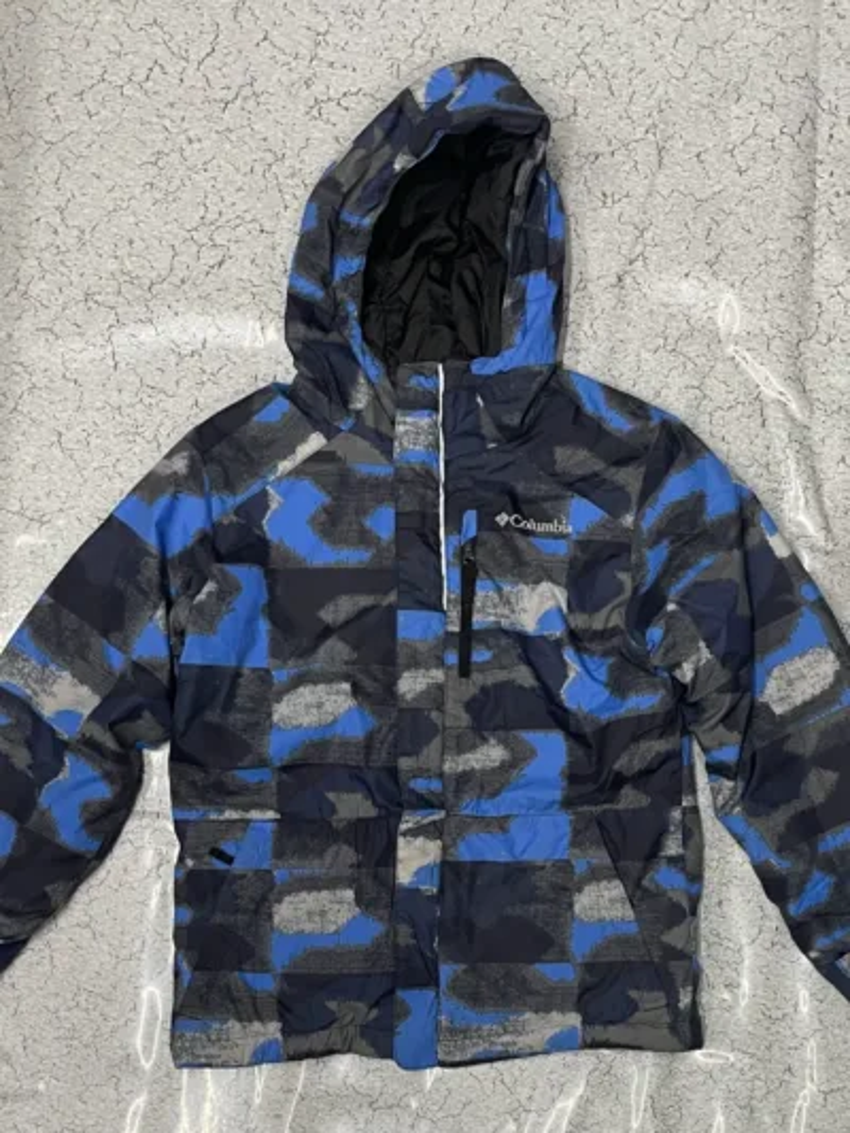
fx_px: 851
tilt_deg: -87.1
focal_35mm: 26
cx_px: 425
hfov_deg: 53.1
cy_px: 566
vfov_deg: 67.3
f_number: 1.6
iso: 250
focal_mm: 4.2
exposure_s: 1/50
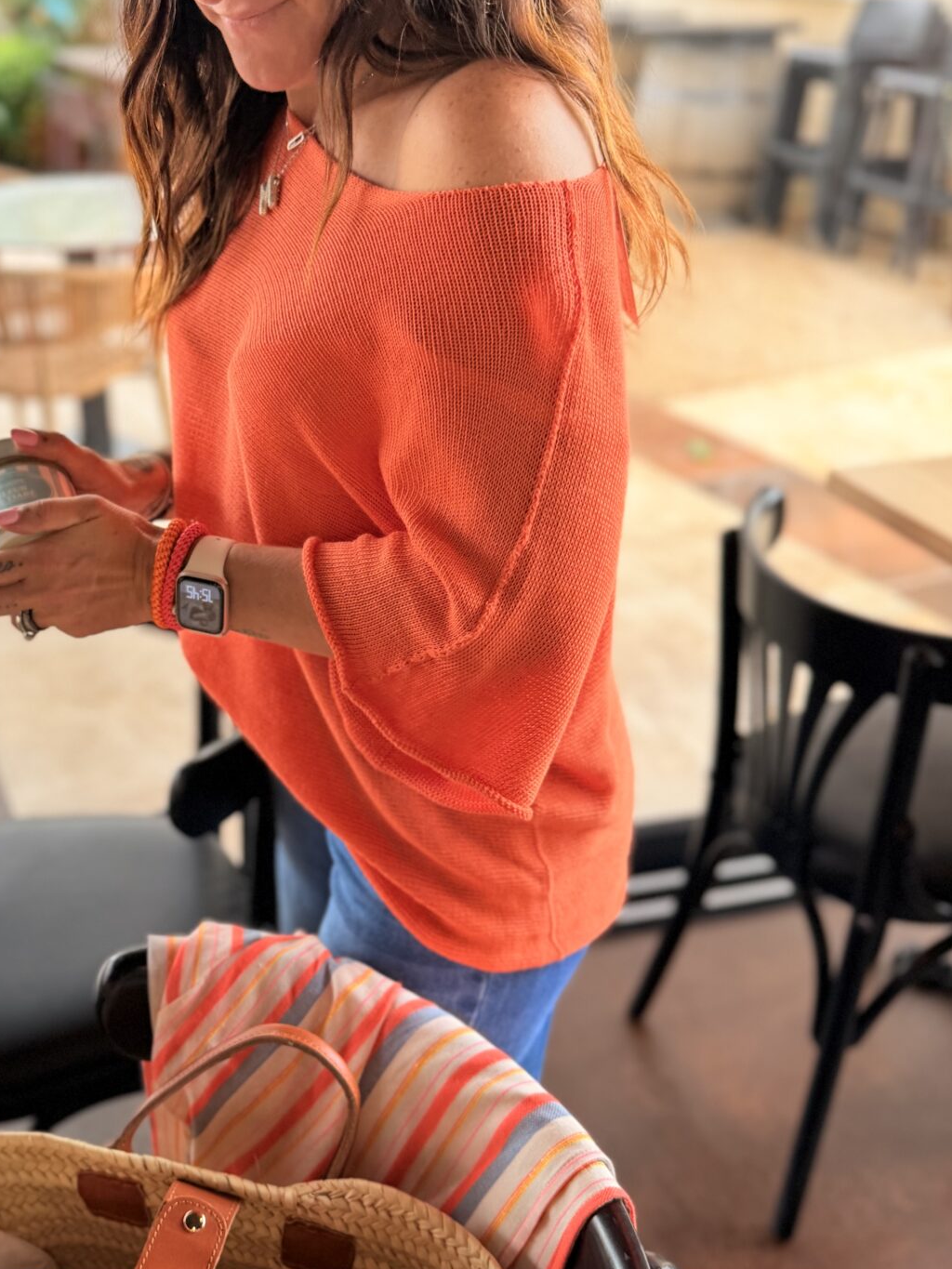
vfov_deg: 51.3
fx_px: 1320
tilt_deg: -27.2
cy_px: 577
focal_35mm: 36
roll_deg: +0.8
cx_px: 273
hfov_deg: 38.9
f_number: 1.78
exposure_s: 1/121
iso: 64
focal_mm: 6.76
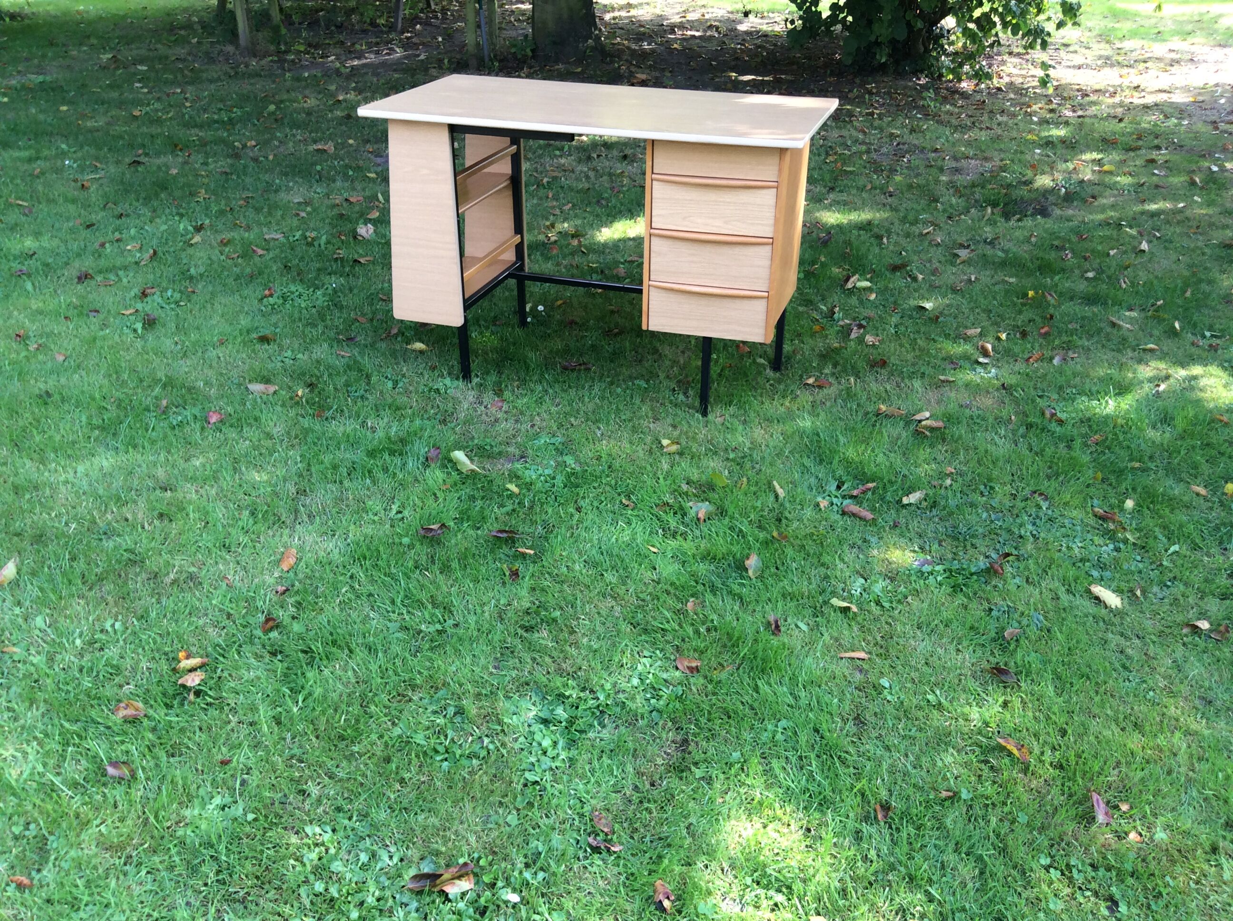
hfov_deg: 56.9
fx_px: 1138
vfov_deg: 44.1
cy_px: 460
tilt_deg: -30.6
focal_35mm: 32
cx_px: 616
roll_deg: +2.0
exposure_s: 1/100
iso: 32
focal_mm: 3.3
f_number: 2.4
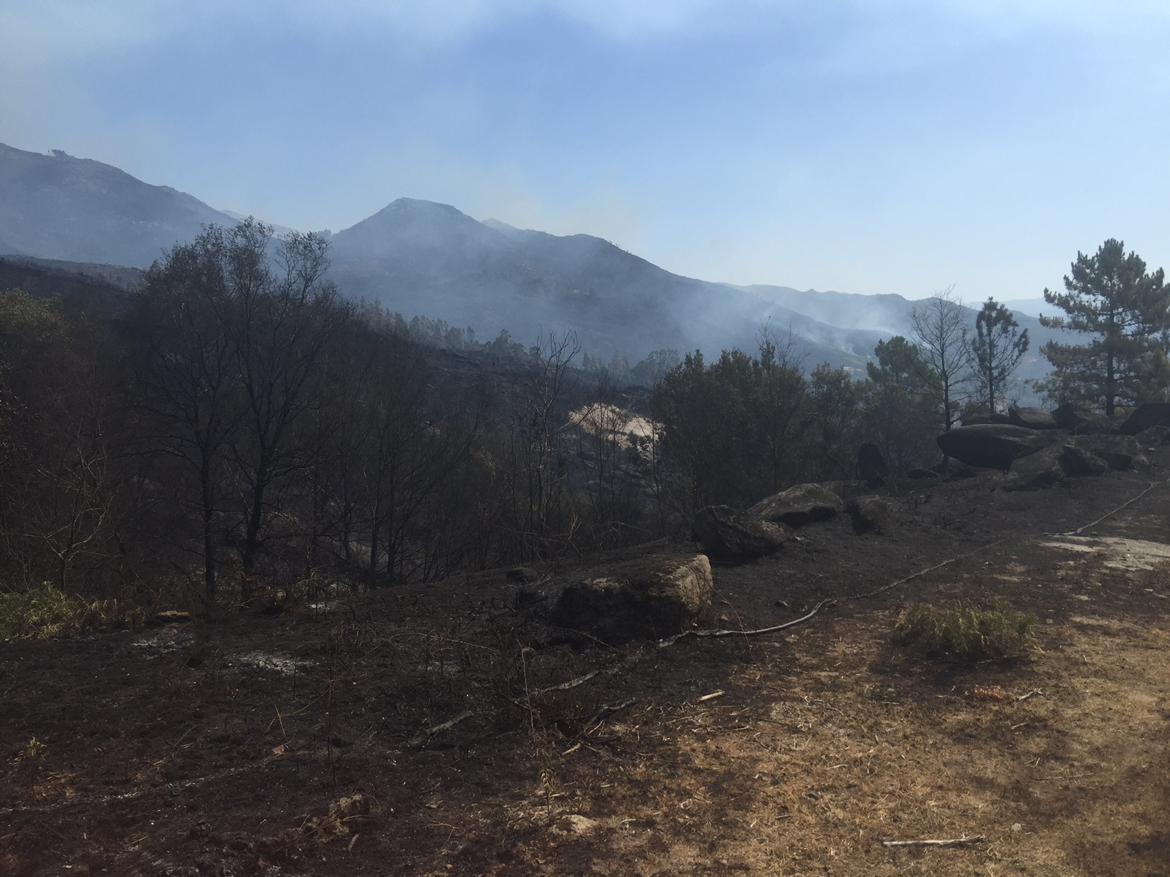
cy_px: 438
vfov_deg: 48.2
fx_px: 980
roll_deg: +1.1
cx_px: 585
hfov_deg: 61.7
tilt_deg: -4.2
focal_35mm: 29
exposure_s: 1/2083
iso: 32
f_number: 2.2
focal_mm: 4.15
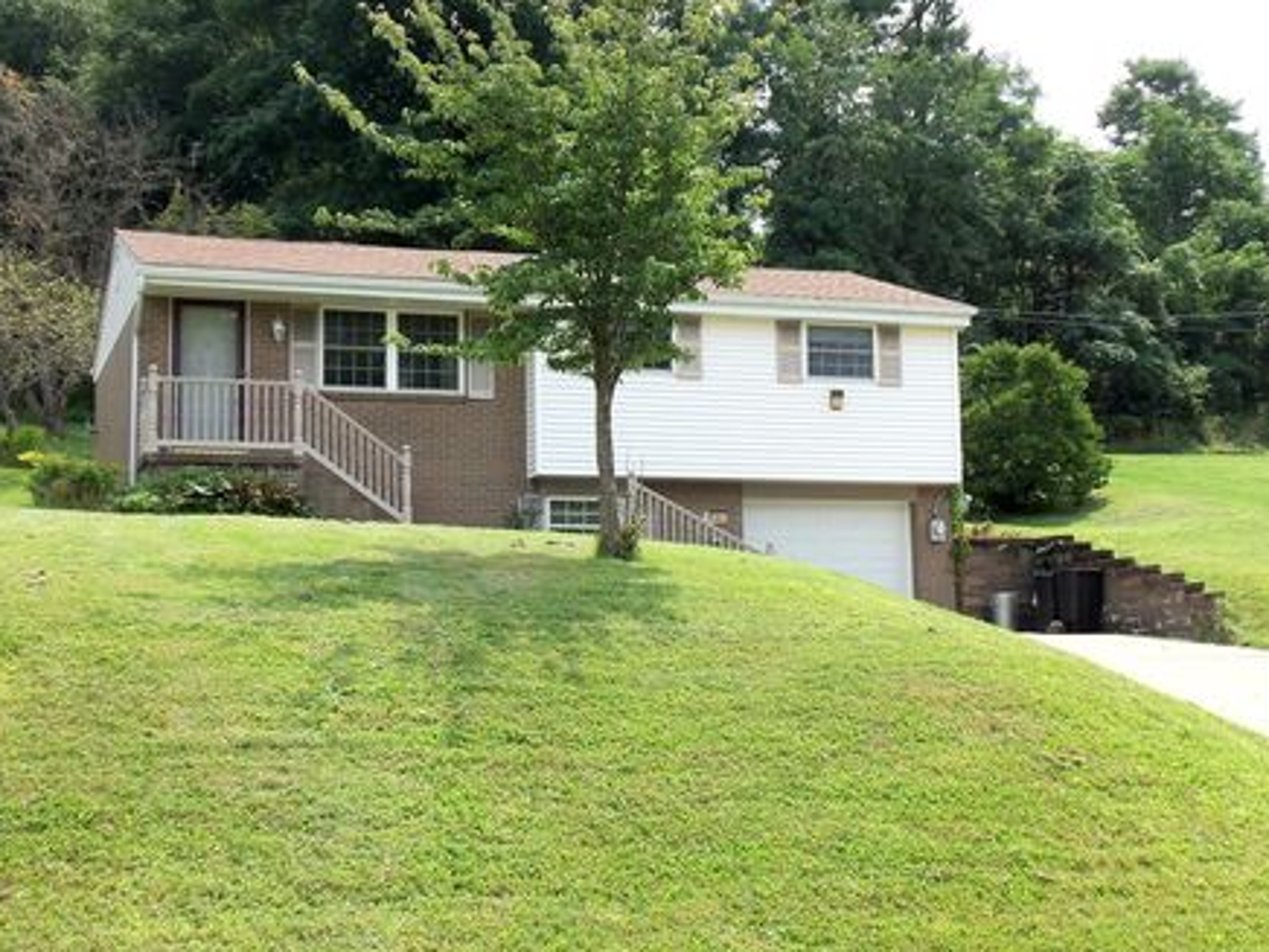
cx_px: 655
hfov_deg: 34.9
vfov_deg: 26.6
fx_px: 2016
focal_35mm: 55
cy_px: 447
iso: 64
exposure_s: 1/400
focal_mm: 8.7
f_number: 3.8
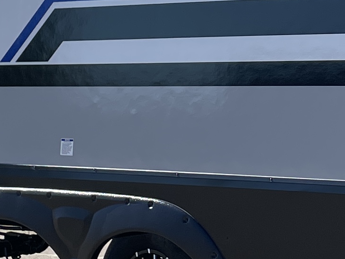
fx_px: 1435
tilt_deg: +5.6
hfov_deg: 13.5
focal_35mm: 144
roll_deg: +0.5
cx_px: 360
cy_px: -52
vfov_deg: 10.1
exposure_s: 1/2747
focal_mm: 4.2
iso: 32
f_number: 1.6
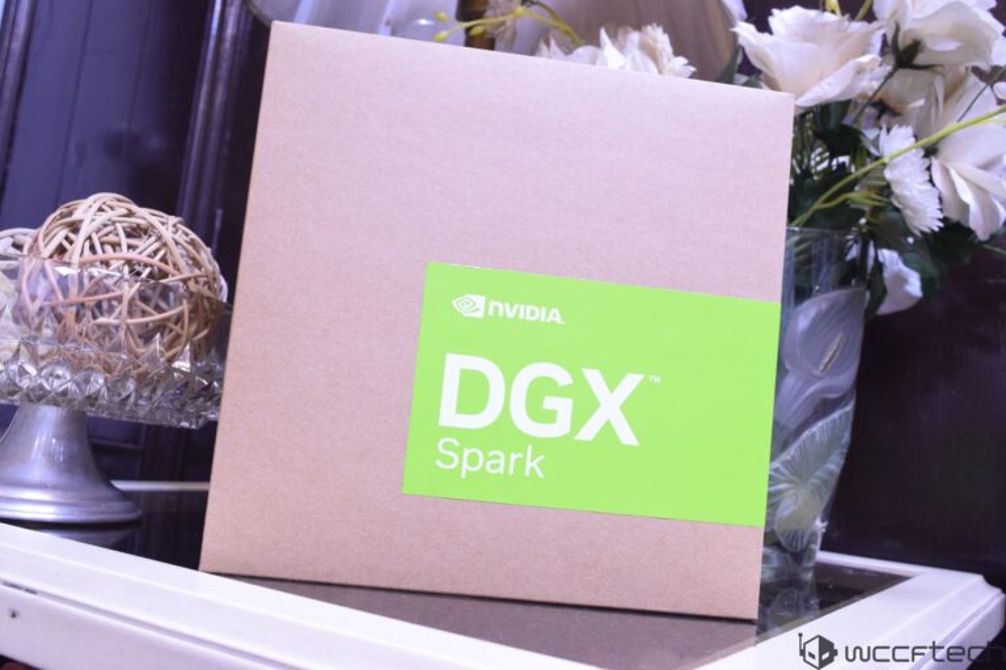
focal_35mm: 36
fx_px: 1006
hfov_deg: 53.1
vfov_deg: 36.9
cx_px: 503
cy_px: 335
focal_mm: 24
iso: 1600
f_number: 8
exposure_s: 1/13
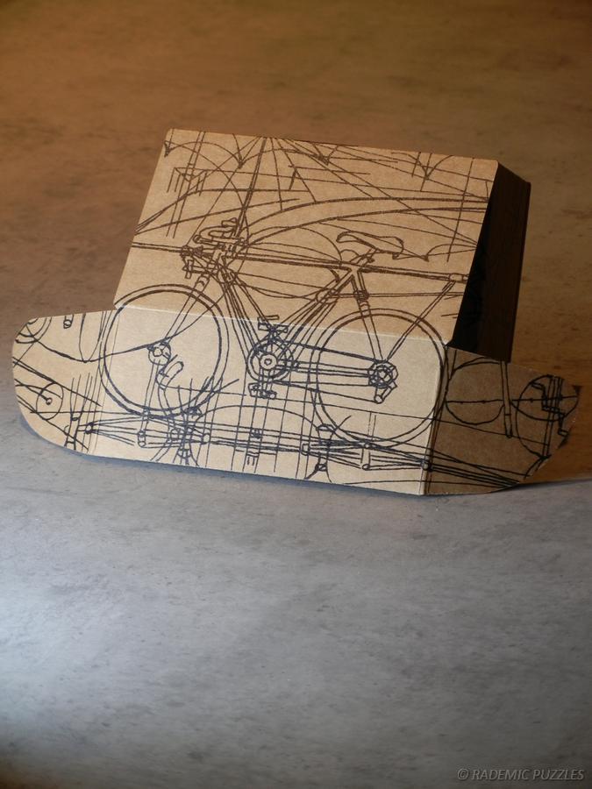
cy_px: 394
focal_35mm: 229
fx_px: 5222
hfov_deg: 6.5
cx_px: 296
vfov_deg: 8.6
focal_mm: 41.2
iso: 181
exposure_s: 1/30
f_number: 4.8
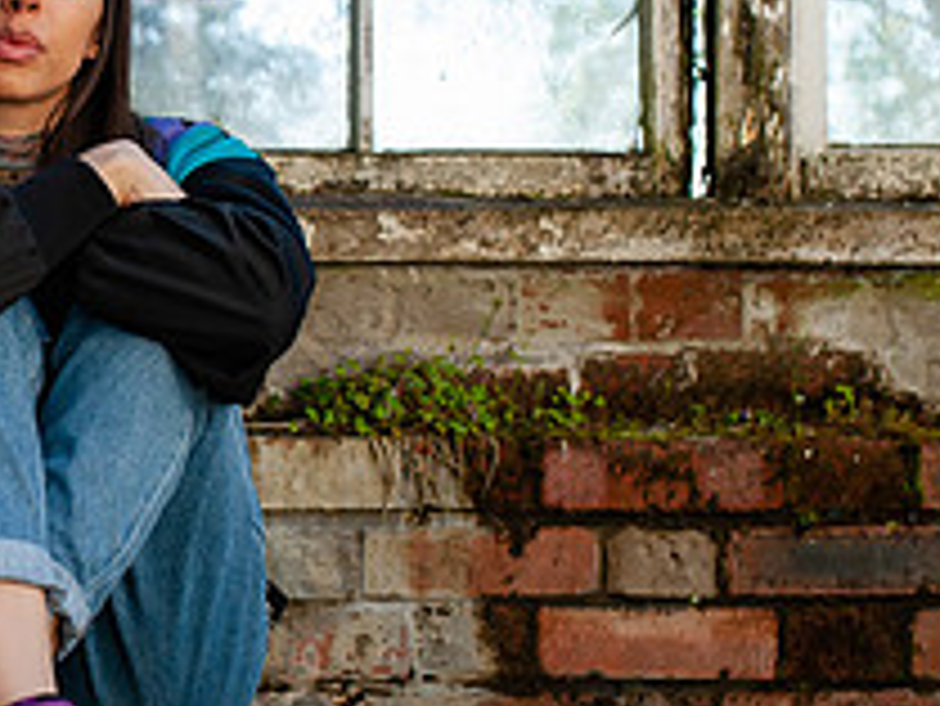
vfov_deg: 14.8
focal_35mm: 100
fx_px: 2717
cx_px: -148
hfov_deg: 18.7
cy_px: 280
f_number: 3.5
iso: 320
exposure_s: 1/1000
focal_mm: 35
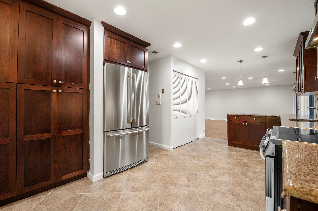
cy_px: 106
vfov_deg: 77.2
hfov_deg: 100.4
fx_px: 132
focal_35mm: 15
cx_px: 159
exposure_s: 1/10
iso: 500
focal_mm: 15
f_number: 8
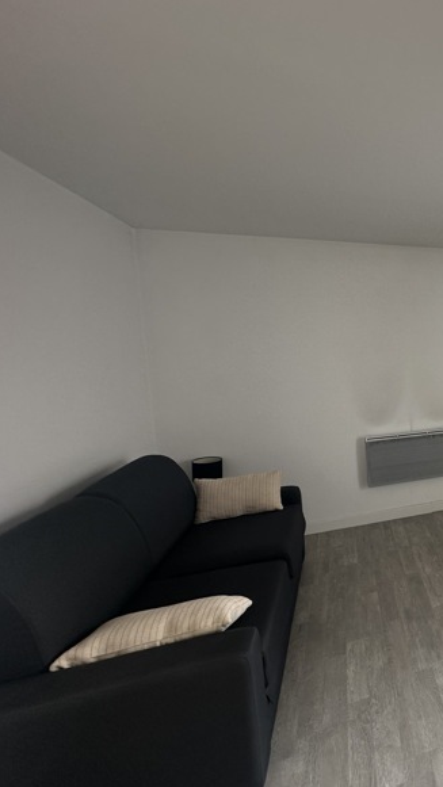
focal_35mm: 21
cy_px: 385
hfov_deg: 38.4
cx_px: 541
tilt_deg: -3.9
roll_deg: +1.4
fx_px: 438
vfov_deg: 83.8
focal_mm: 2.22
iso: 100
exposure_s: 1/99
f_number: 2.2
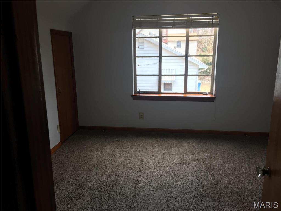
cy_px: 106
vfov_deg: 48.2
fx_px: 235
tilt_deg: -12.7
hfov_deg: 61.7
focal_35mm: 29
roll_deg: -1.3
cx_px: 140
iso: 40
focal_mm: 4.15
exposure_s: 1/120
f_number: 2.2
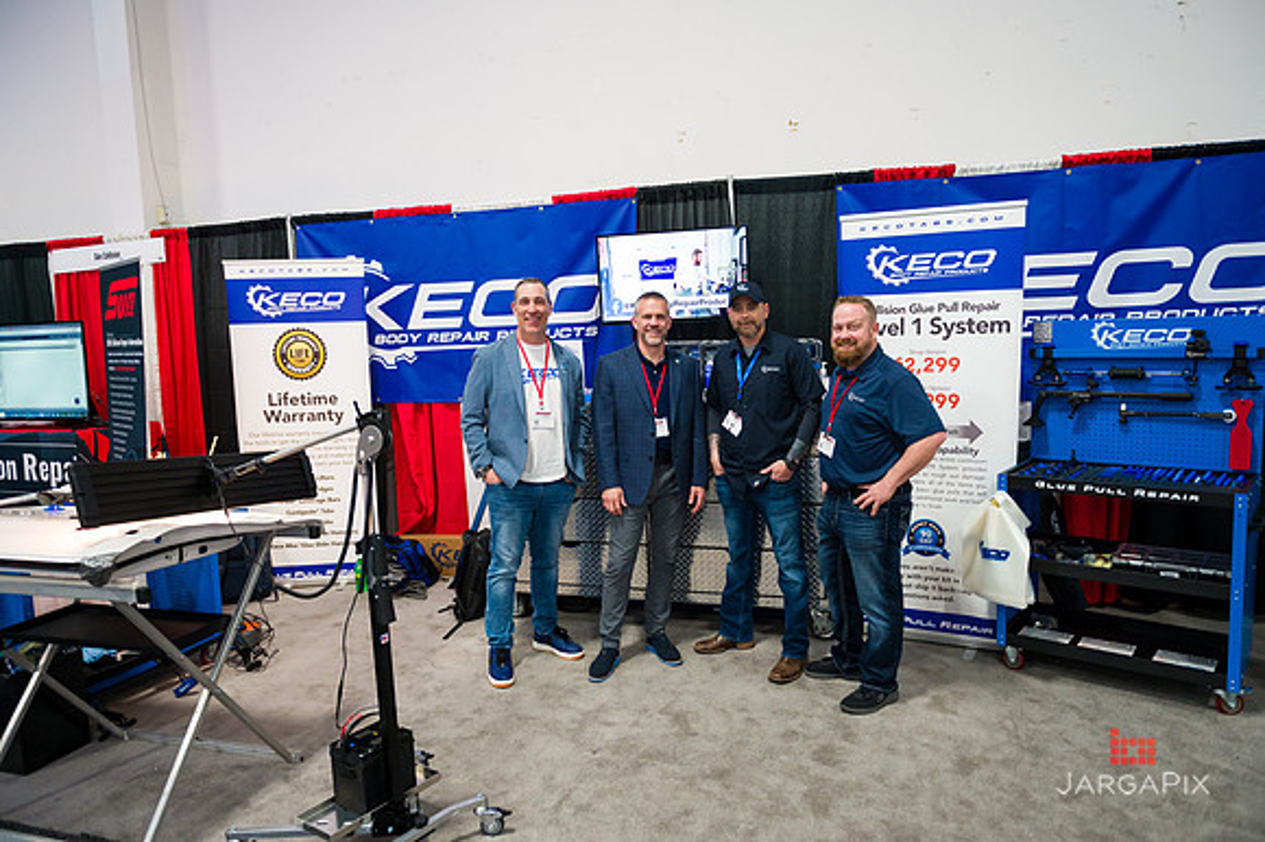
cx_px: 632
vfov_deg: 53.1
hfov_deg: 73.8
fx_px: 843
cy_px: 421
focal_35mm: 24
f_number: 3.2
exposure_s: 1/320
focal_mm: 24
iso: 3200
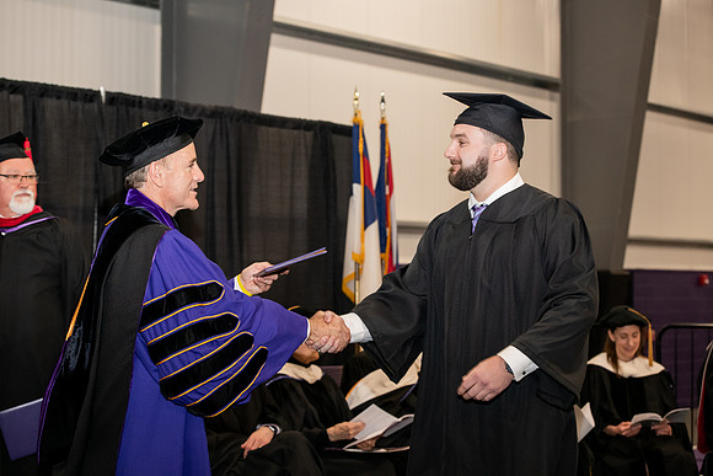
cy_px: 238
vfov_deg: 19.5
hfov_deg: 28.8
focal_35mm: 70
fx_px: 1387
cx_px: 356
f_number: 5
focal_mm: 70
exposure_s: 1/200
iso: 2000
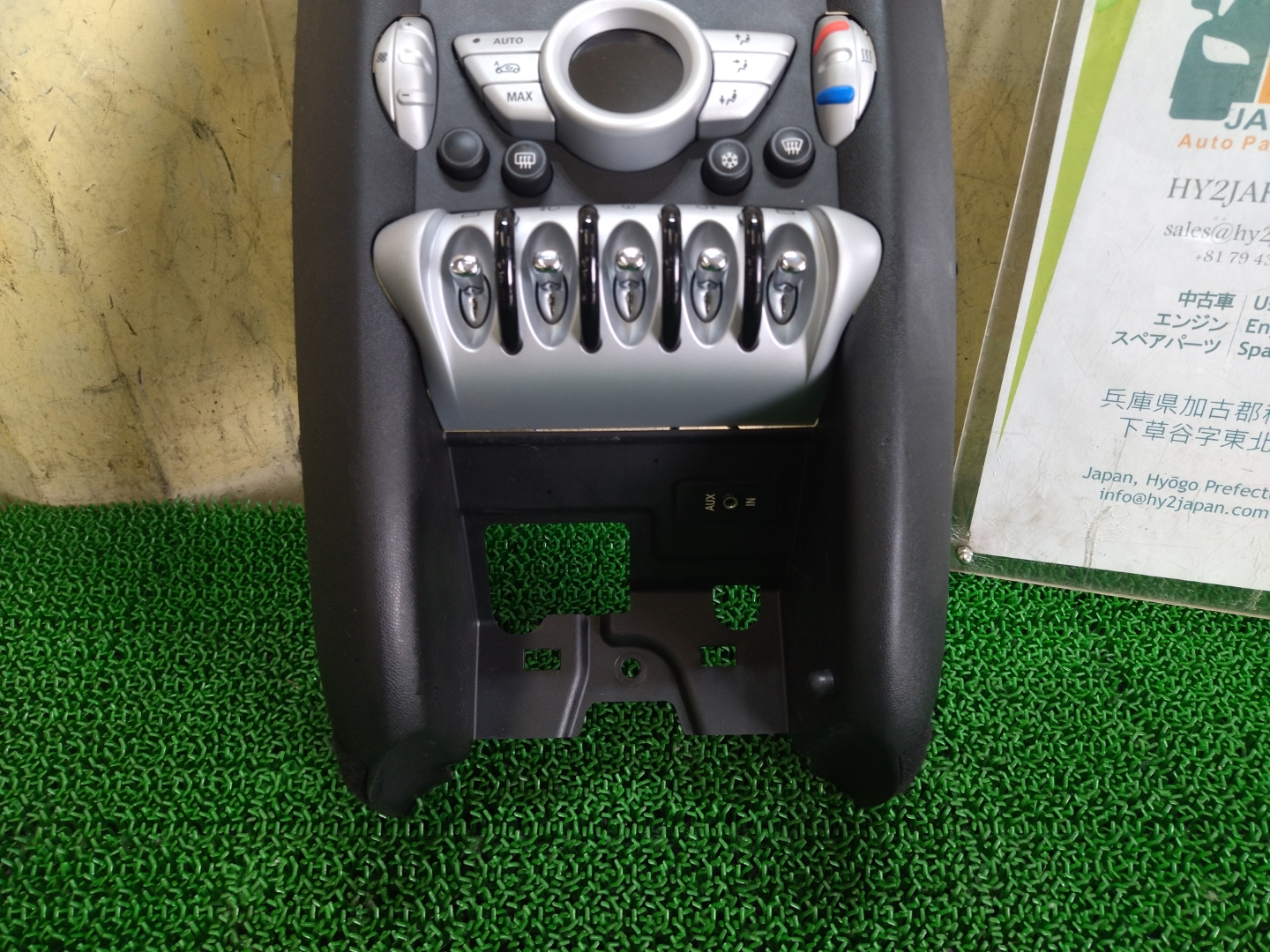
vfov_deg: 51.4
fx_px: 991
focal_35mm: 27
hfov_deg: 65.3
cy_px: 476
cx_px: 635
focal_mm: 4.74
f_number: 1.79
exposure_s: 1/100
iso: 131
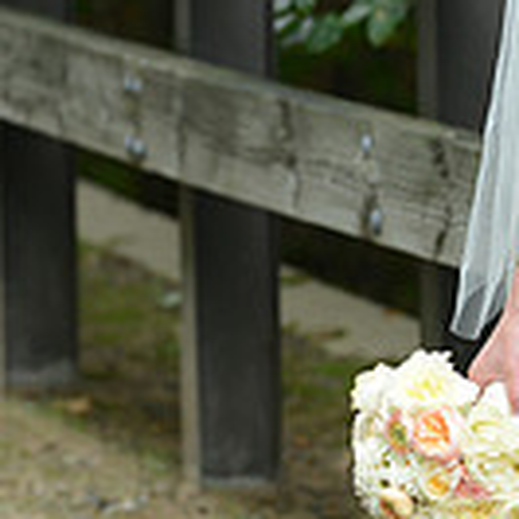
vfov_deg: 4.3
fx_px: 6938
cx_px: 570
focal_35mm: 409
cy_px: -60
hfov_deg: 4.3
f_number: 4.5
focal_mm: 110
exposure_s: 1/200
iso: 500
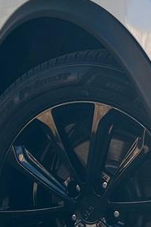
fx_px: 780
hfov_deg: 10.6
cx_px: 238
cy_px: 37
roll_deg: -0.3
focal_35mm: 124
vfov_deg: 16.4
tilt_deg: -2.9
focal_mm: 5.7
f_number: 1.5
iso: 50
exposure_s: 1/3165
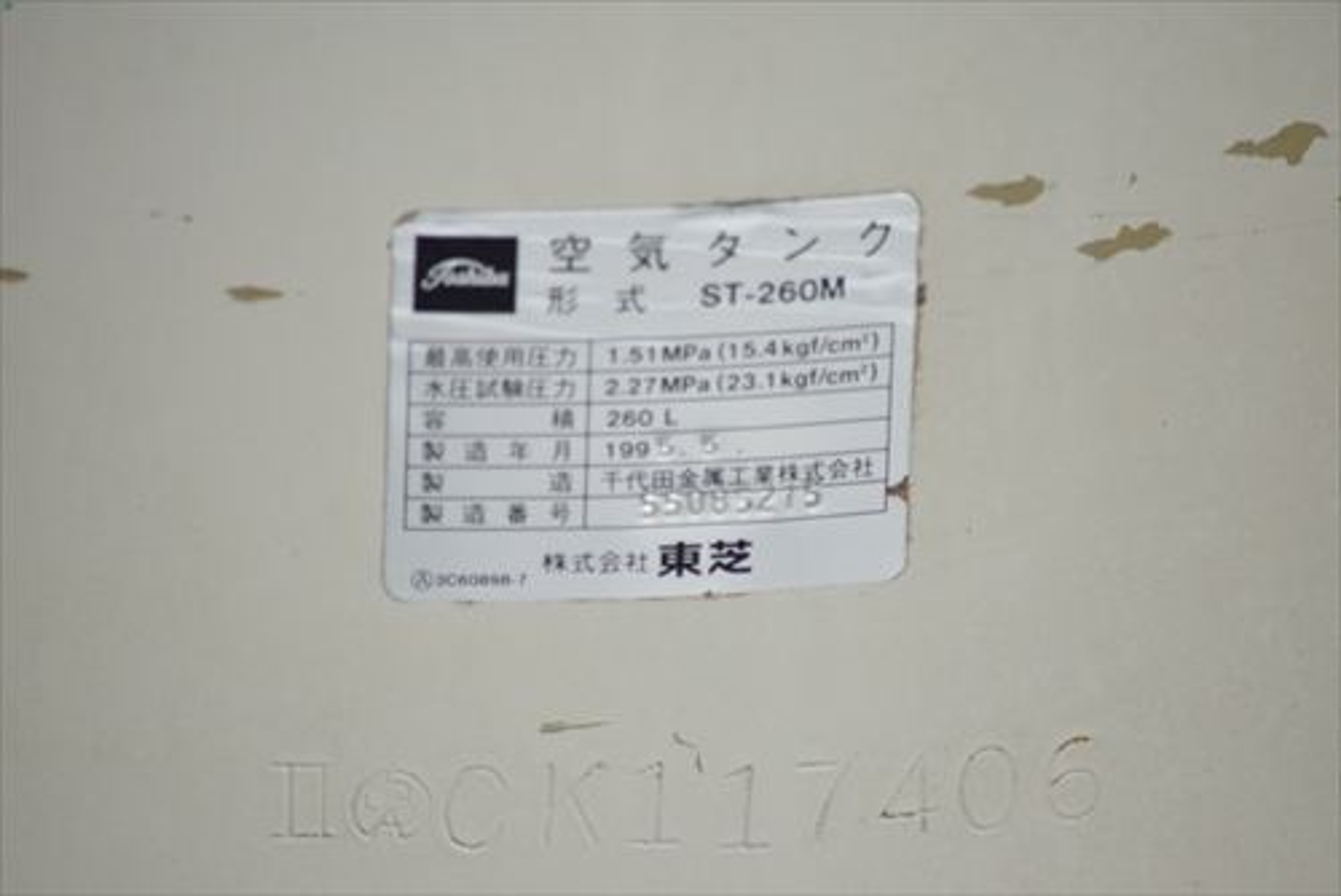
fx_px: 16772
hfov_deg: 4.6
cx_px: 670
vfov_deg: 3.1
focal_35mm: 450
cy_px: 448
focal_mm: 300
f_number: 6.3
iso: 1250
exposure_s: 1/1000
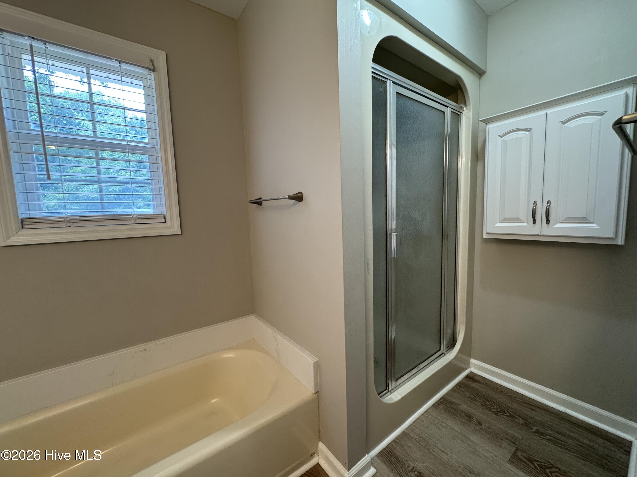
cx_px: 318
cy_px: 238
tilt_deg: -6.4
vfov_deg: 85.7
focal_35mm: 14
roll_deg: +0.8
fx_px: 258
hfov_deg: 102.1
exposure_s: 1/120
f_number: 2.2
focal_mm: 2.22
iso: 250
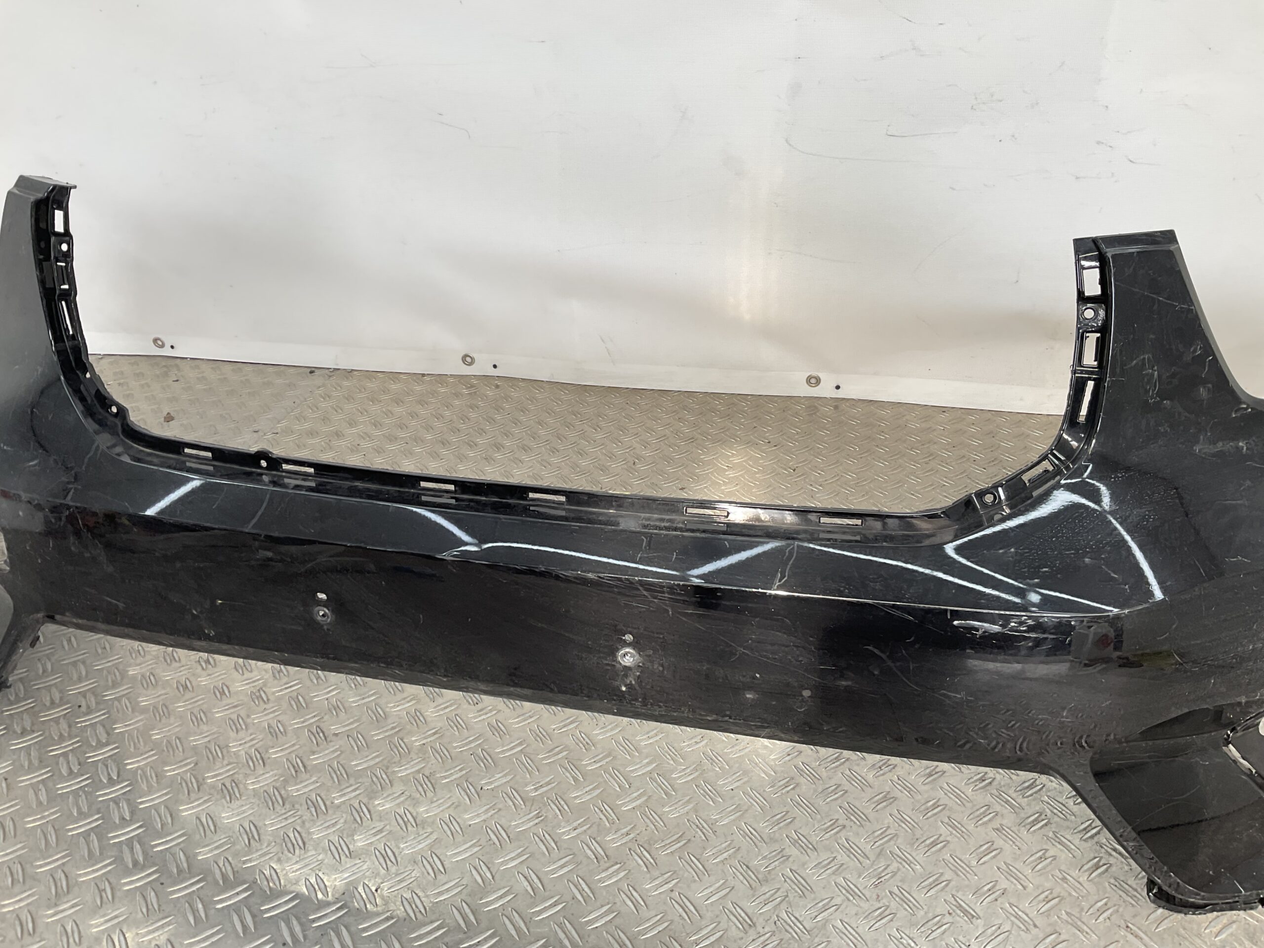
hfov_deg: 61.7
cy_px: 474
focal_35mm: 29
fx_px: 1059
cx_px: 632
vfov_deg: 48.2
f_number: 1.8
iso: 16
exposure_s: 1/179
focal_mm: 3
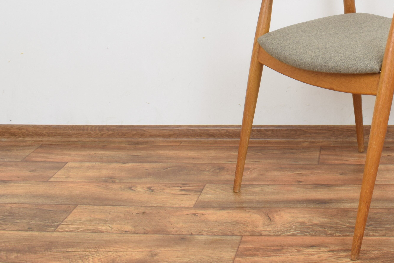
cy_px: 22
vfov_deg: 21.7
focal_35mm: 61
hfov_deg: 31.4
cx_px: 354
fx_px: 667
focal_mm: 18
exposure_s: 4
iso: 100
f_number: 22
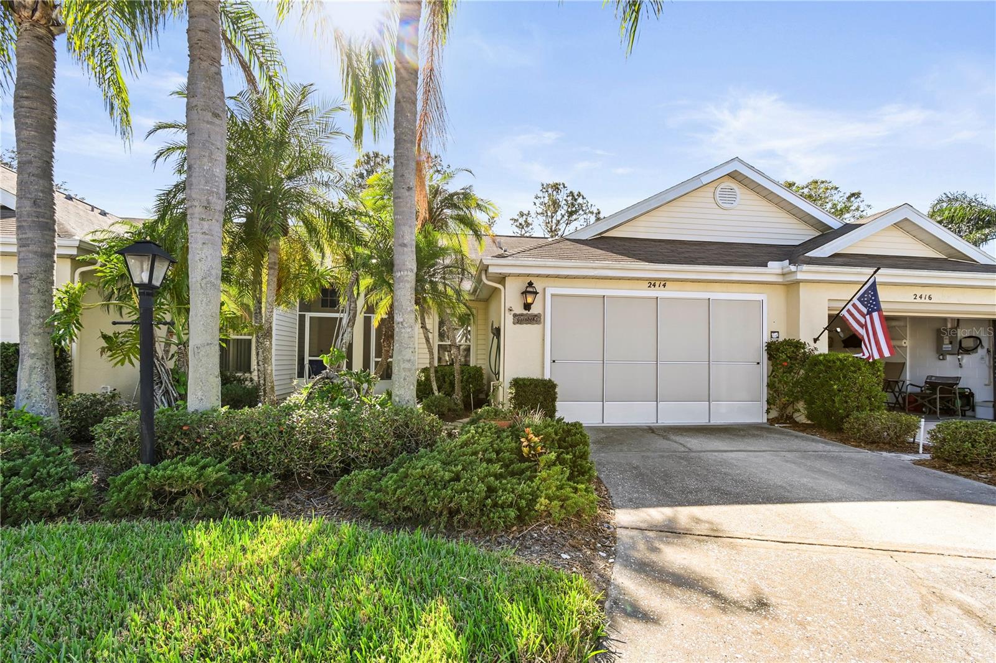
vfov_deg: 77.3
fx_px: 415
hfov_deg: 100.4
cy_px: 332
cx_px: 498
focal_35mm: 15
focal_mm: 10
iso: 125
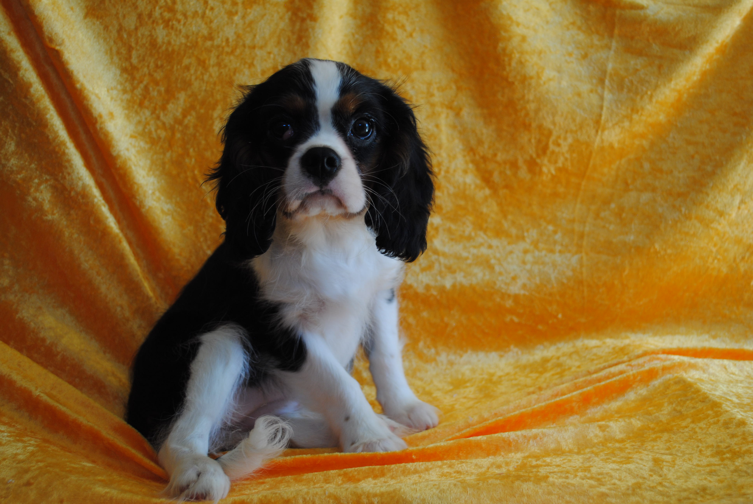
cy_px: 252
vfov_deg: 29.9
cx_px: 376
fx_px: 942
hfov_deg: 43.6
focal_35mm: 45
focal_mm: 30
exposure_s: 1/60
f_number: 4.5
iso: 200
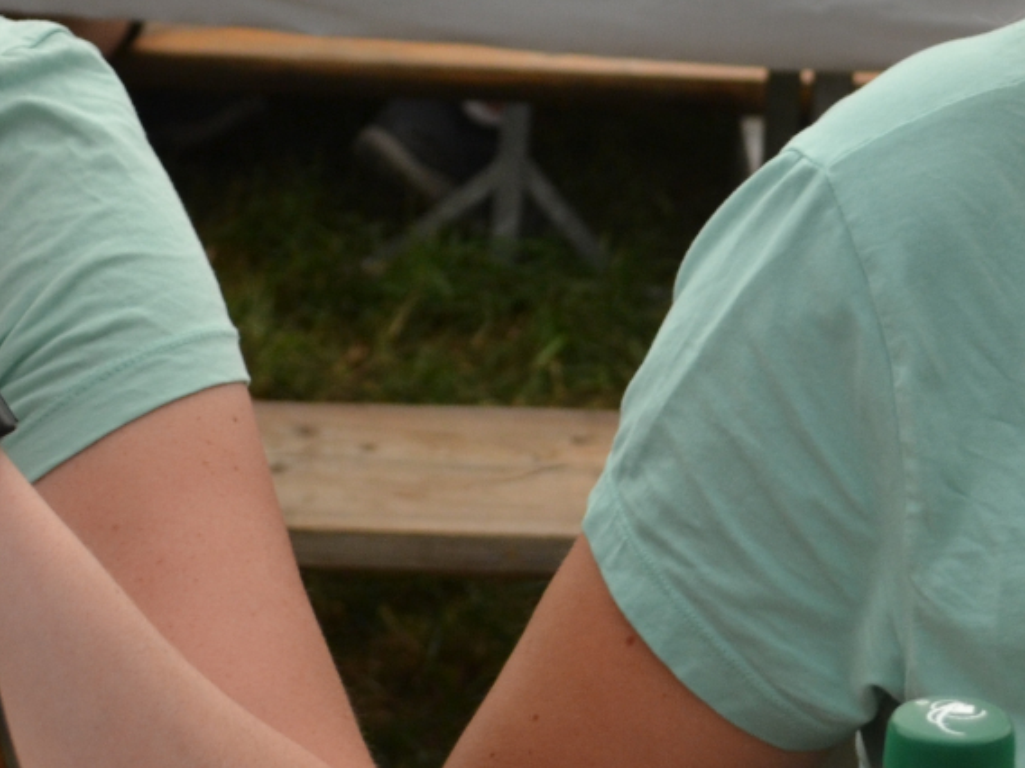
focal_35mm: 156
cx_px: 837
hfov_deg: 12.6
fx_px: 4619
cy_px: -226
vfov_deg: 9.4
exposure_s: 1/125
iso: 250
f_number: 5.6
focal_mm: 30
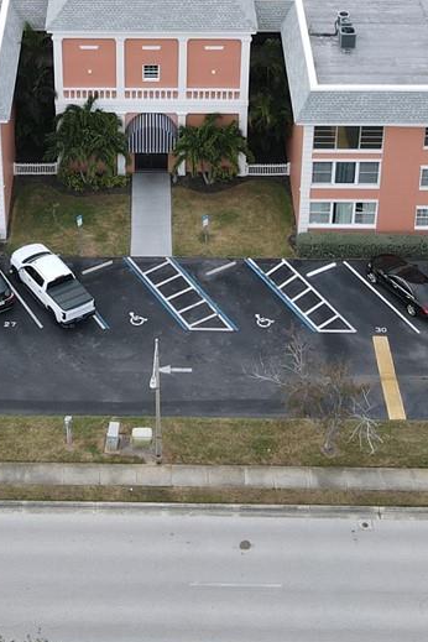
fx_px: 1373
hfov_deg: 17.6
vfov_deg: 24.8
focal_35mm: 77
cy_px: -32
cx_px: 103
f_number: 2.8
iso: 100
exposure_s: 1/125
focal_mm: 4.5
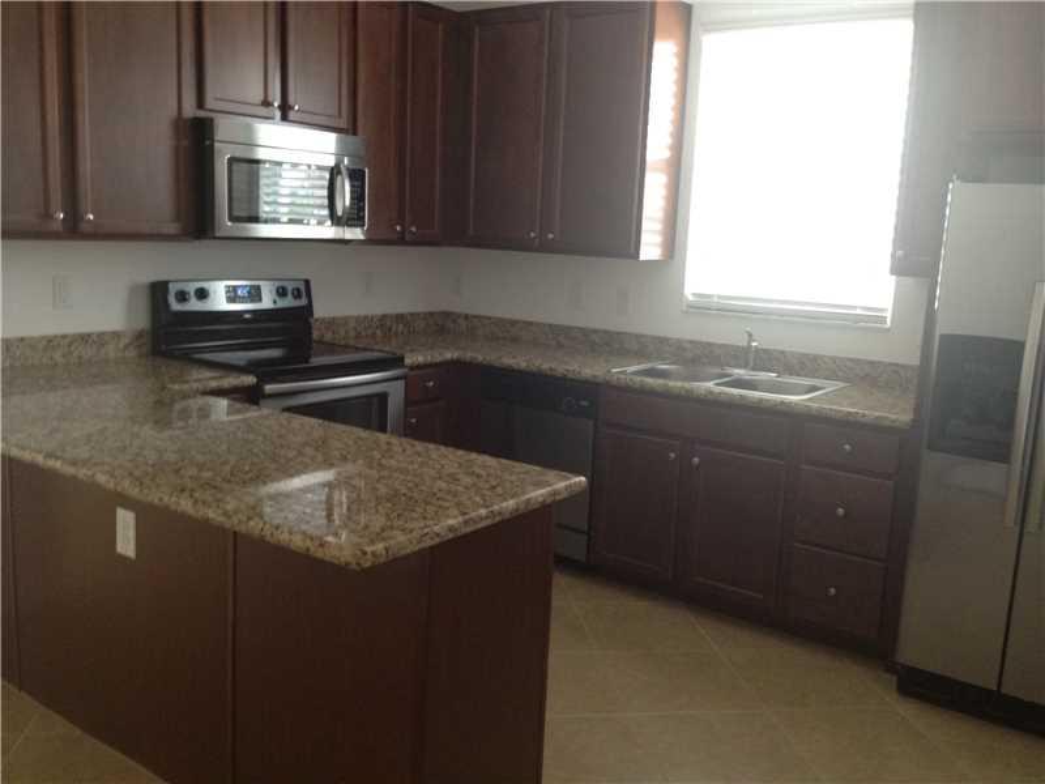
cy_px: 392
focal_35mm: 35
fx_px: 1057
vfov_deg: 40.7
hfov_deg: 52.6
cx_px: 522
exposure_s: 1/20
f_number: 2.4
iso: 160
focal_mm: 4.28
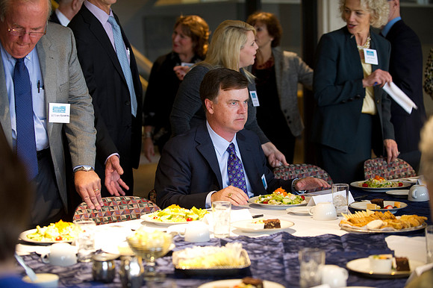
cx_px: 216
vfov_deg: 15.9
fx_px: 1034
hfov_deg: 23.7
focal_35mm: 86
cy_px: 144
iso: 2500
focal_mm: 86
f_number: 2.8
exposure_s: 1/80
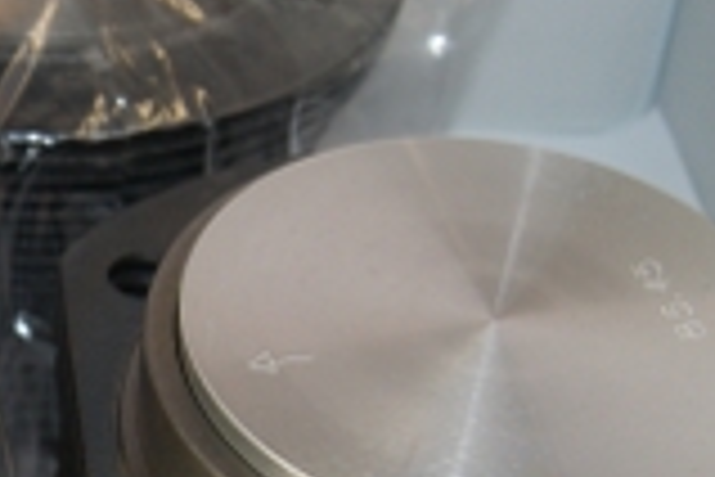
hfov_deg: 17.8
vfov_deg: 12.4
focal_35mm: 109
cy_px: 490
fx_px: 2165
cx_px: -166
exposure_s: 1/60
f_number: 5.6
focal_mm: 18
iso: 400
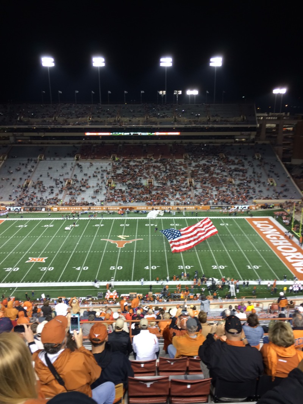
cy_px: 202
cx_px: 152
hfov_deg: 48.2
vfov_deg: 61.6
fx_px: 338
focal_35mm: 29
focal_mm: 4.15
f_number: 2.2
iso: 50
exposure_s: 1/30
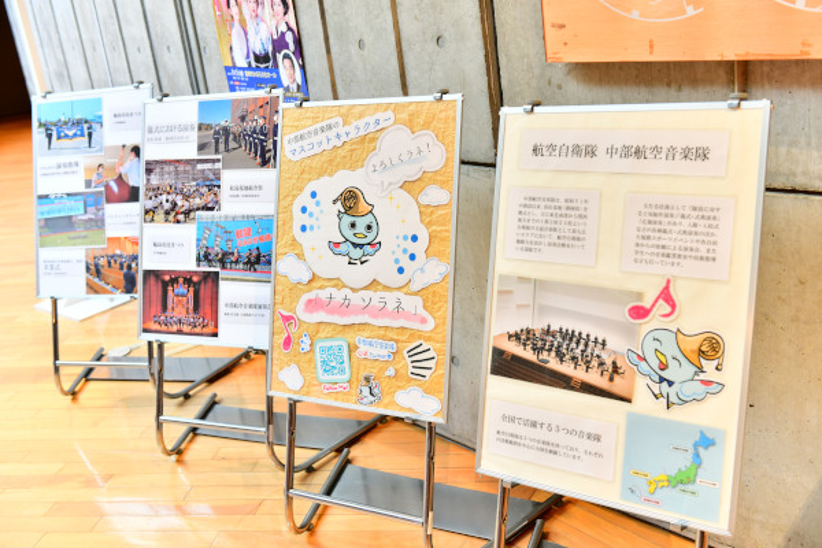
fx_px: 868
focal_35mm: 38
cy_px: 274
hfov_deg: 50.7
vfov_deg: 35.1
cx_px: 411
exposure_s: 1/40
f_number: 4
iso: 500
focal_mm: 38
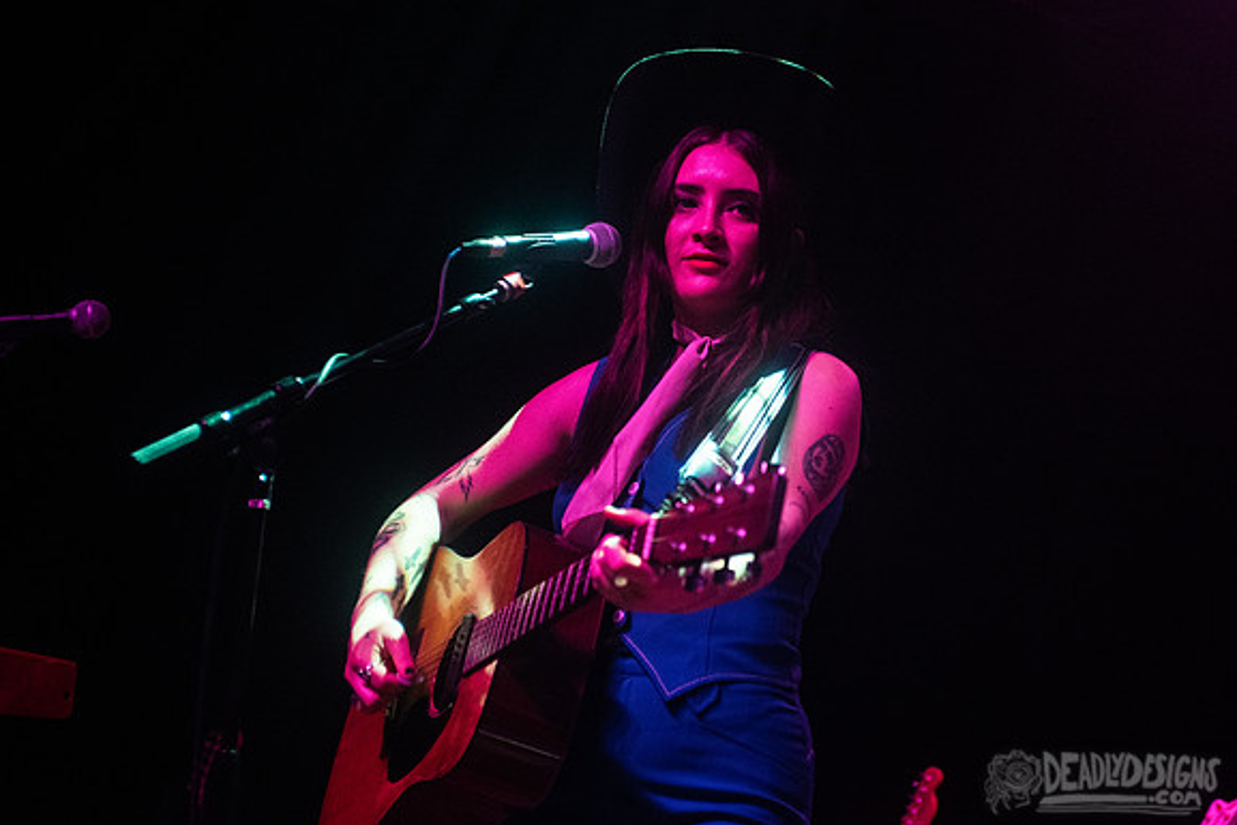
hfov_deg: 25.6
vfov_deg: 17.3
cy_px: 362
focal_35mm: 79
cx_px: 693
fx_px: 2715
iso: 3200
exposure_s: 1/125
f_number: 3.2
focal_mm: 70
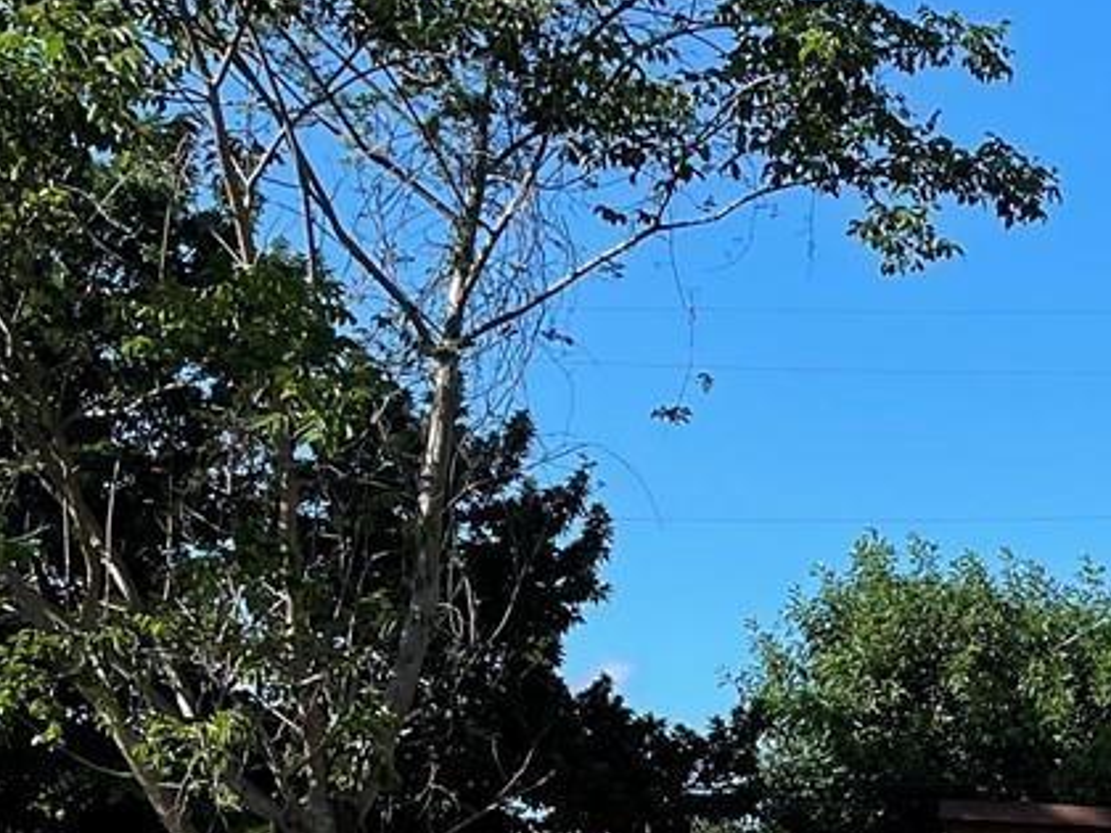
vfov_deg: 14.5
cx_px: 1984
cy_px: 1002
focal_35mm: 99
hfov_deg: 16.6
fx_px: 3177
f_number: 1.6
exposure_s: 1/1916
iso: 32
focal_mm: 4.2
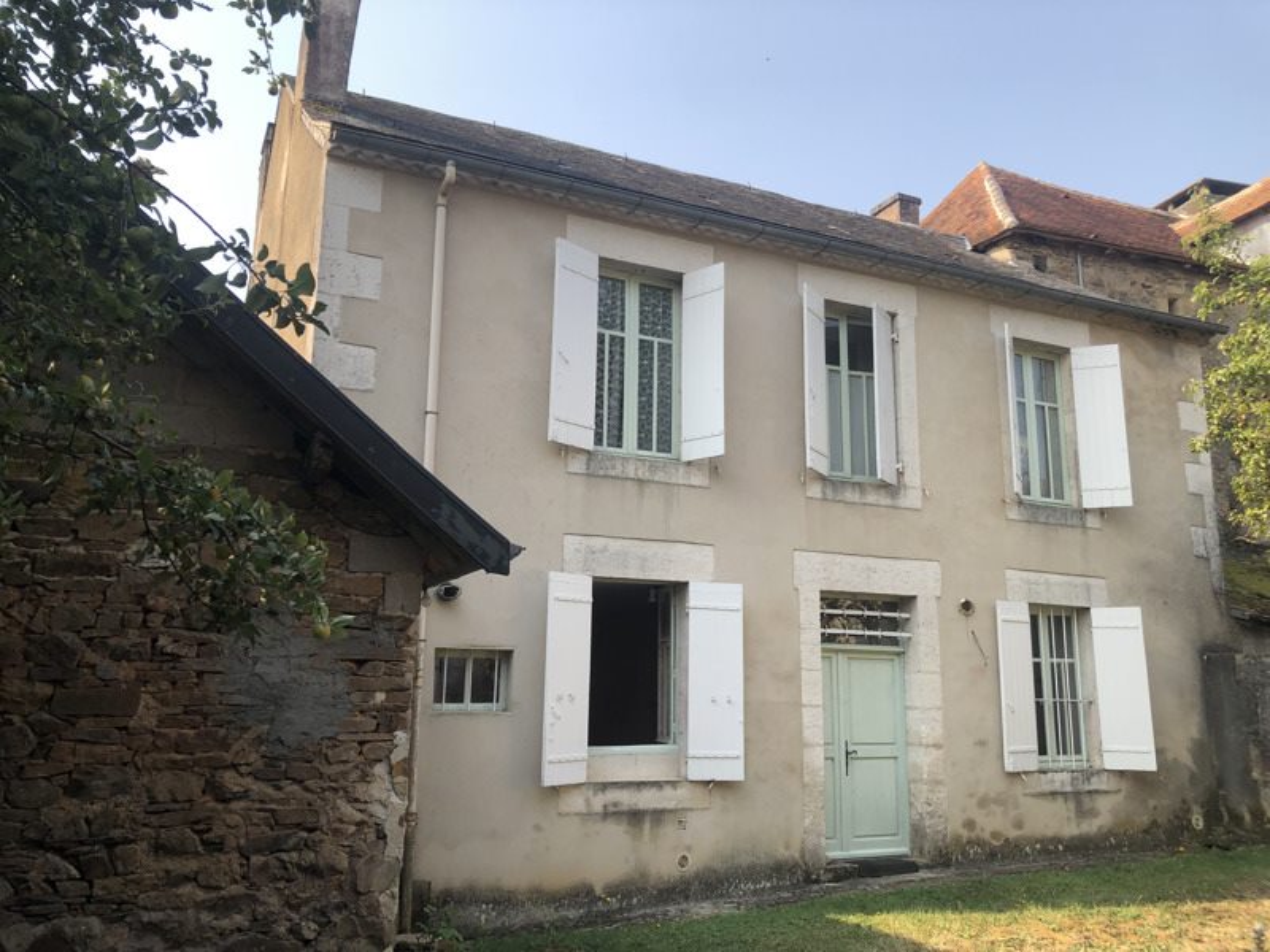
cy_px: 476
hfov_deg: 63.4
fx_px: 1027
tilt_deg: +13.8
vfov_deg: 49.7
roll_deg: +0.0
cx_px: 635
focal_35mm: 28
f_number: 1.8
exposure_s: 1/842
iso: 20
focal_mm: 3.99
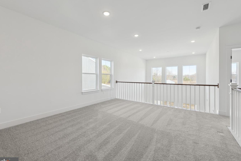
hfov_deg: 100.4
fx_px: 100
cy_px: 80
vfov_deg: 77.3
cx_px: 120
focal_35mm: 15
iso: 64
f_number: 8
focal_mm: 14
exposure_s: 1/15
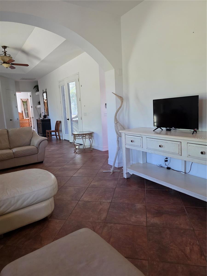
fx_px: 183
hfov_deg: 58.9
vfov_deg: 73.9
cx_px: 104
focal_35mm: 23
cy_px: 138
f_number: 1.7
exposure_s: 1/120
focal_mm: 6.3
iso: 400
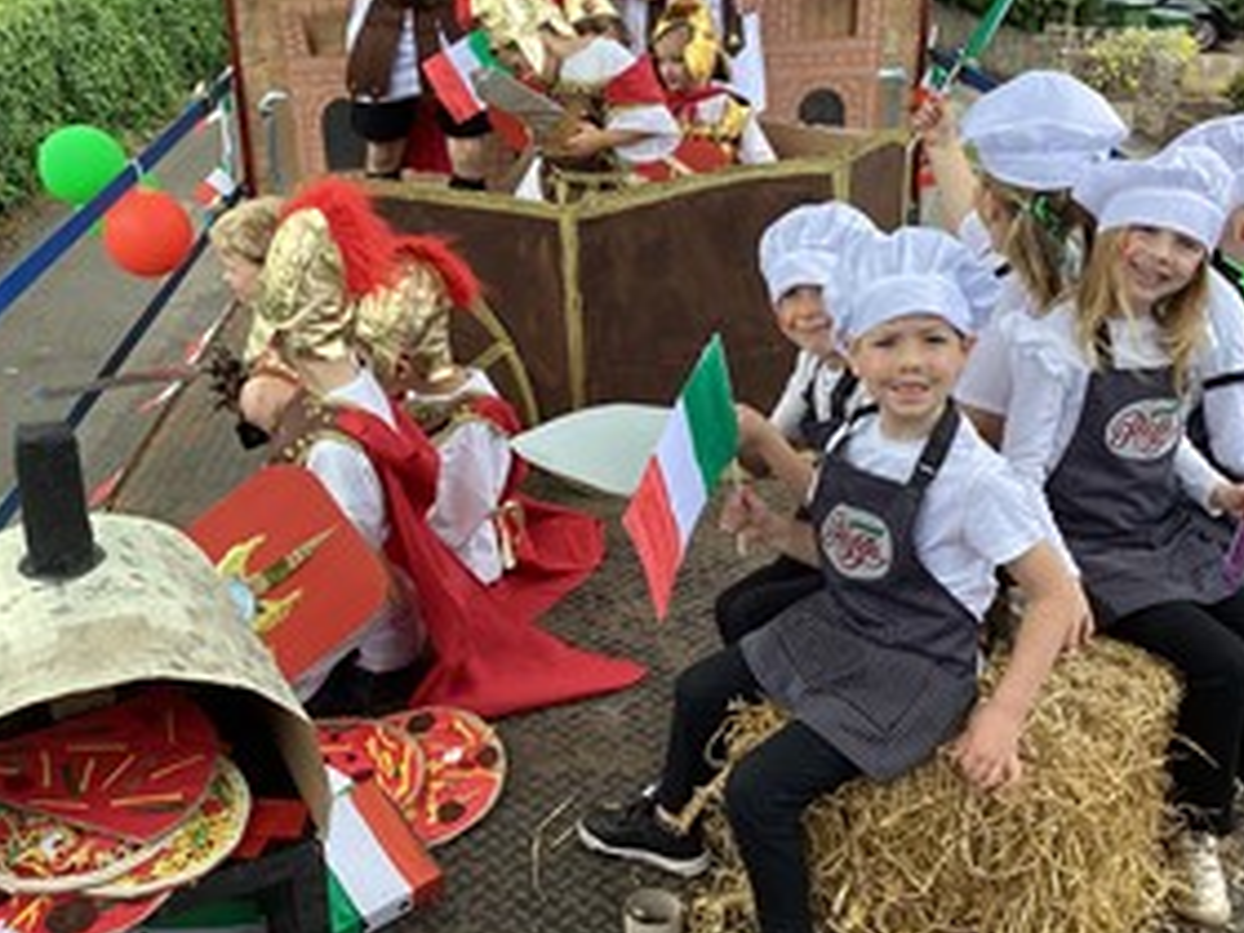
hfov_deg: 44.8
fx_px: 1509
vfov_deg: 34.3
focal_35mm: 42
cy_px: 380
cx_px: 613
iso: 25
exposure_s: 1/433
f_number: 2.4
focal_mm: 3.3
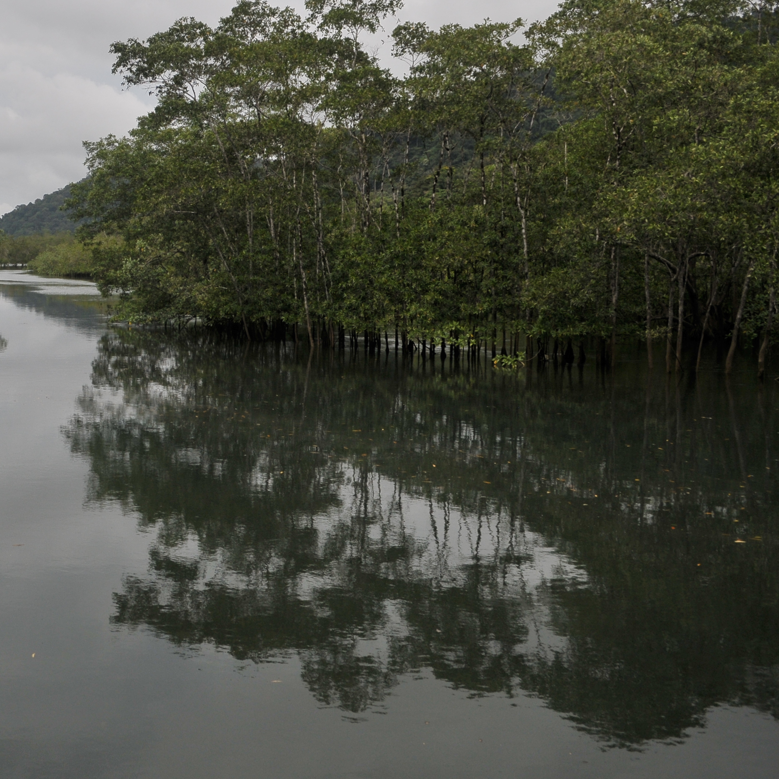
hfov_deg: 35.0
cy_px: 281
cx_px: 8
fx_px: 1117
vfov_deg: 38.2
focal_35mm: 44
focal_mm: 17
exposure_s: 1/2500
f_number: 4
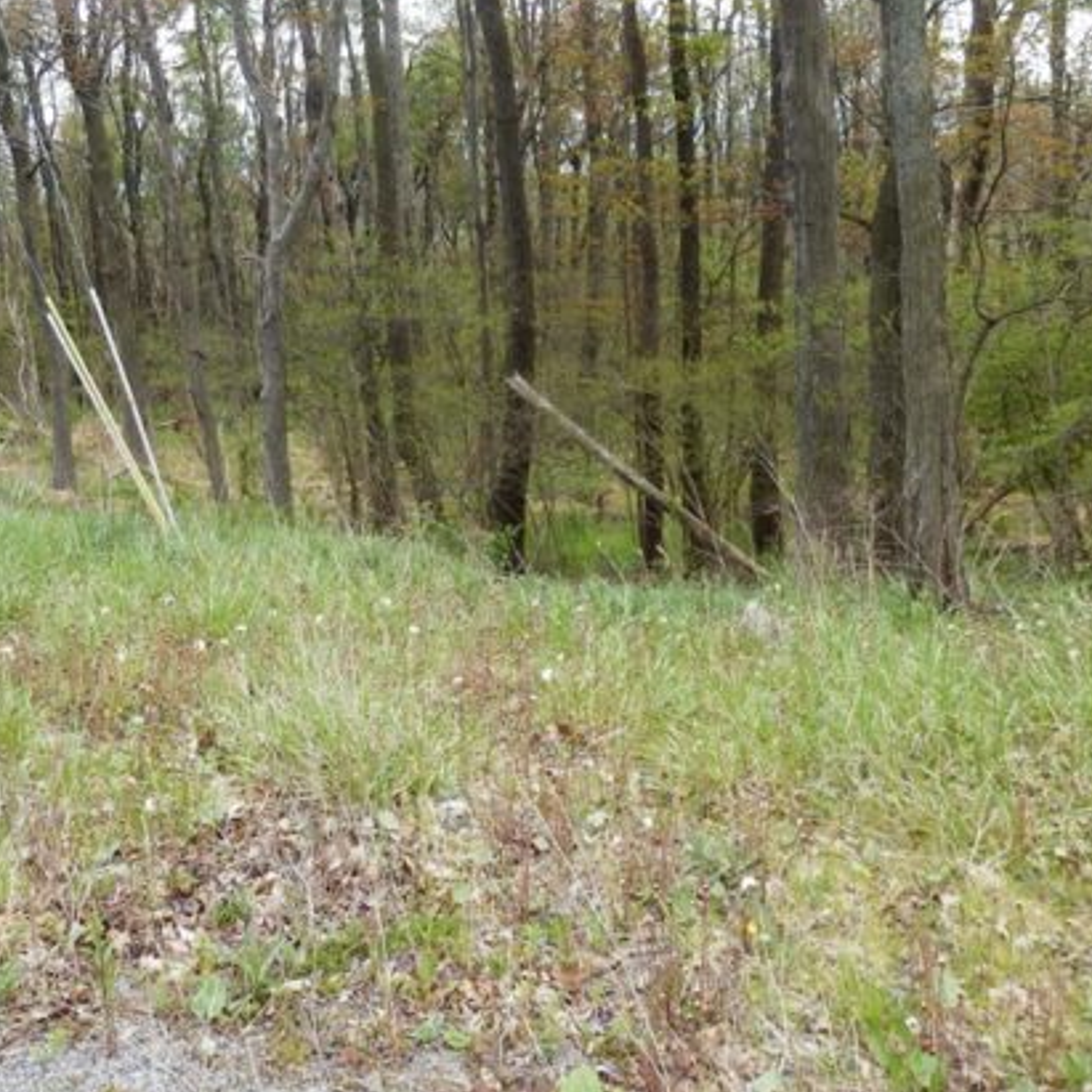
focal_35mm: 43
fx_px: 1535
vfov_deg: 38.8
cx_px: 454
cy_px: 383
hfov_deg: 39.1
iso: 80
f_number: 3
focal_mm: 4.5
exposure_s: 1/200
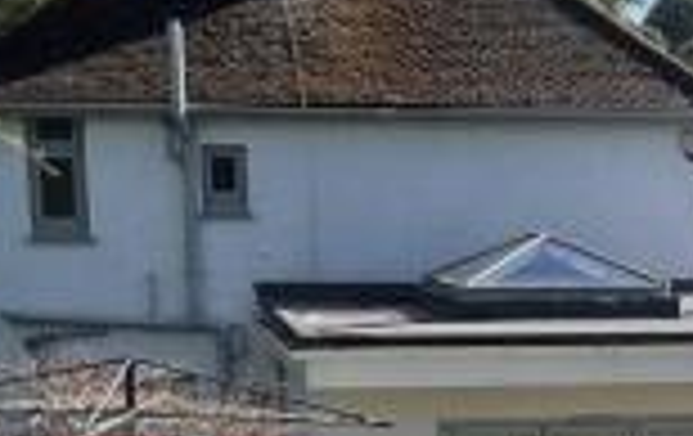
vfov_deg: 11.1
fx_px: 2196
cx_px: 736
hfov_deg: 17.4
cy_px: 551
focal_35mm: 116
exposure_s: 1/1490
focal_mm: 3
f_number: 1.8
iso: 16
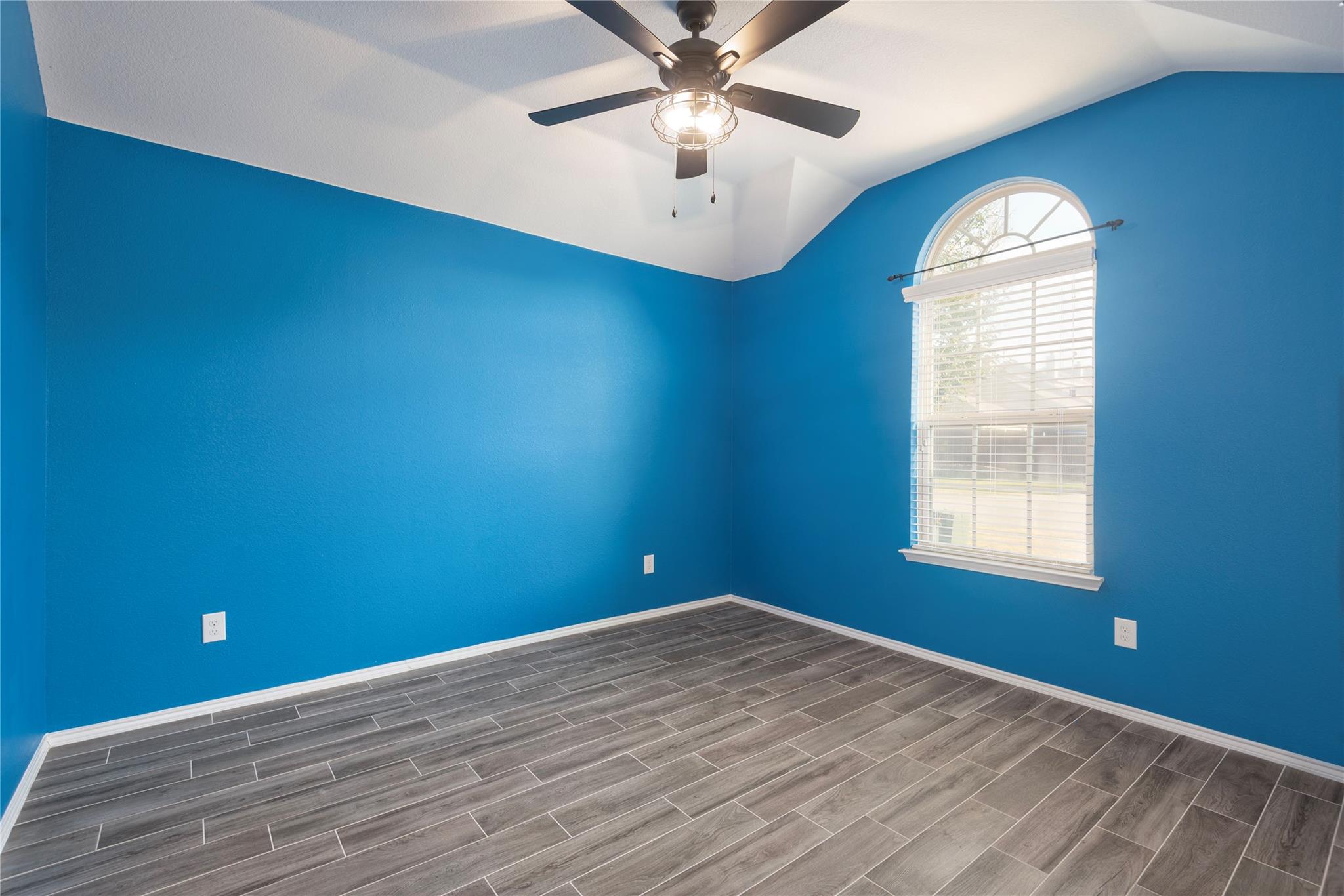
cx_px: 672
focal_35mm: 16
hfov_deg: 96.7
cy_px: 448
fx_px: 597
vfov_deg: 73.8
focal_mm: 16
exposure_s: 1/1.25
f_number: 7.1
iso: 100
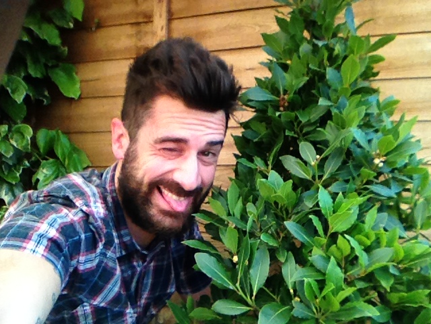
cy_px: 162
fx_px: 436
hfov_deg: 52.6
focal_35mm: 35
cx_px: 216
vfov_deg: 40.7
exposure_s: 1/171
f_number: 2.4
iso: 125
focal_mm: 1.85
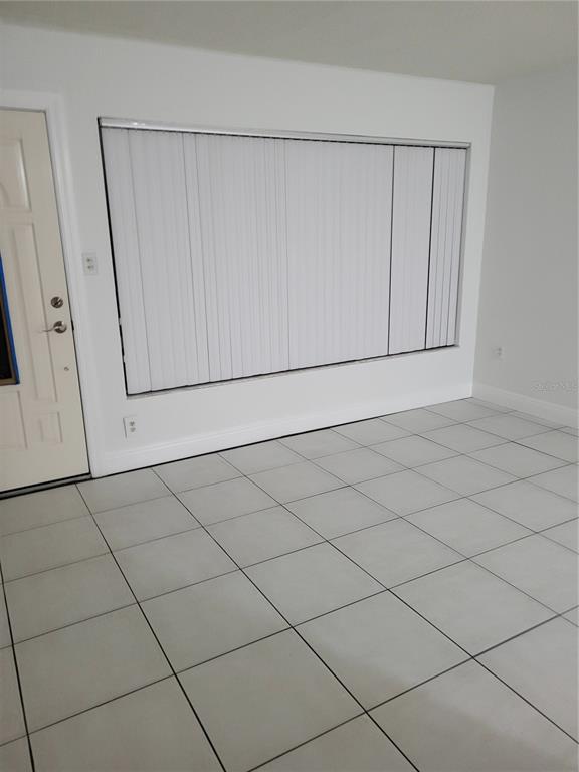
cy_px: 386
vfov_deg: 67.3
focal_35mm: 26
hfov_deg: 53.1
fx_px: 580
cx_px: 290
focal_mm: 5.4
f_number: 1.8
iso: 640
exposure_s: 1/40
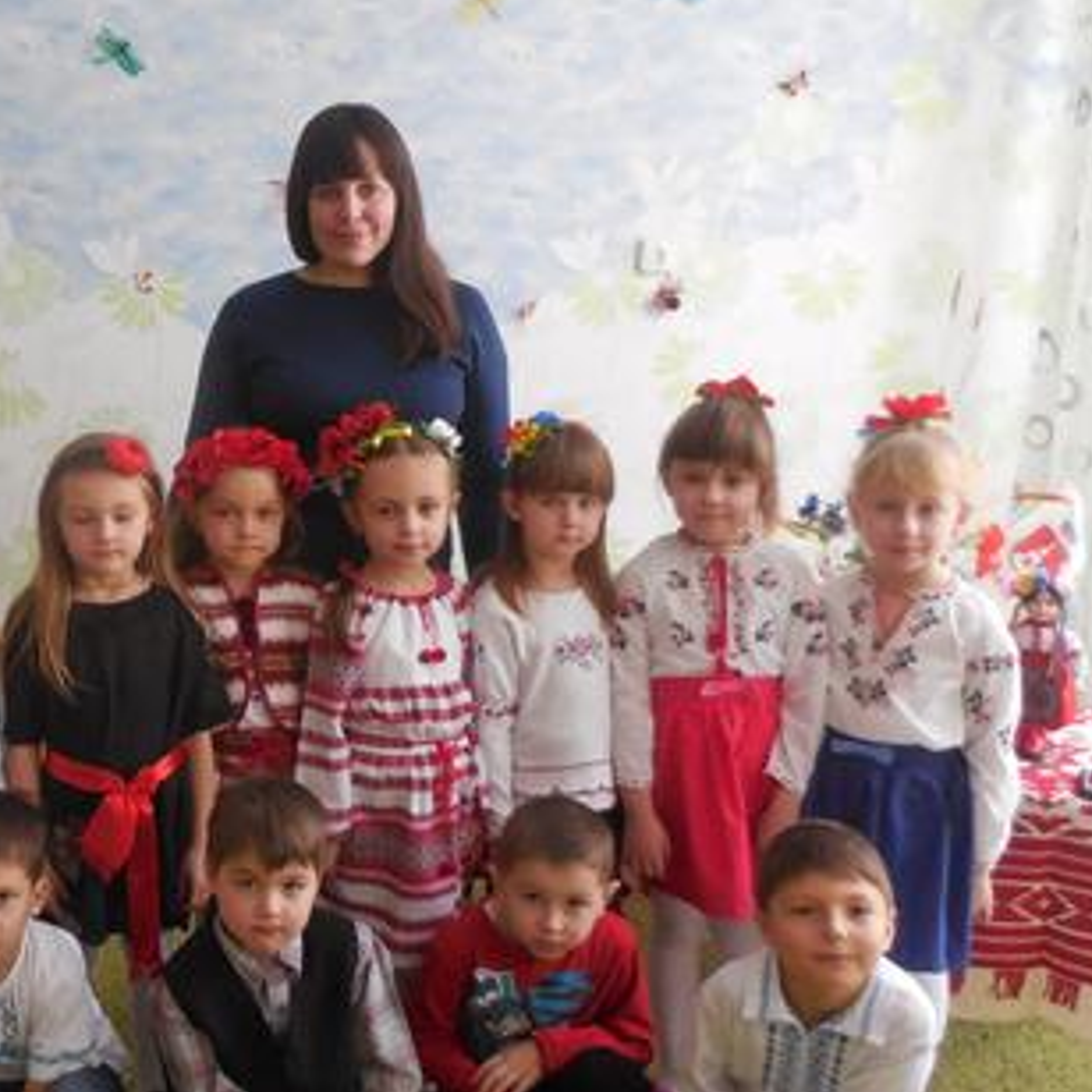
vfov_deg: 39.2
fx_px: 1535
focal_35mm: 43
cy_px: 557
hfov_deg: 37.4
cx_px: 181
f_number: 3.1
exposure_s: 1/30
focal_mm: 4.5
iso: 360
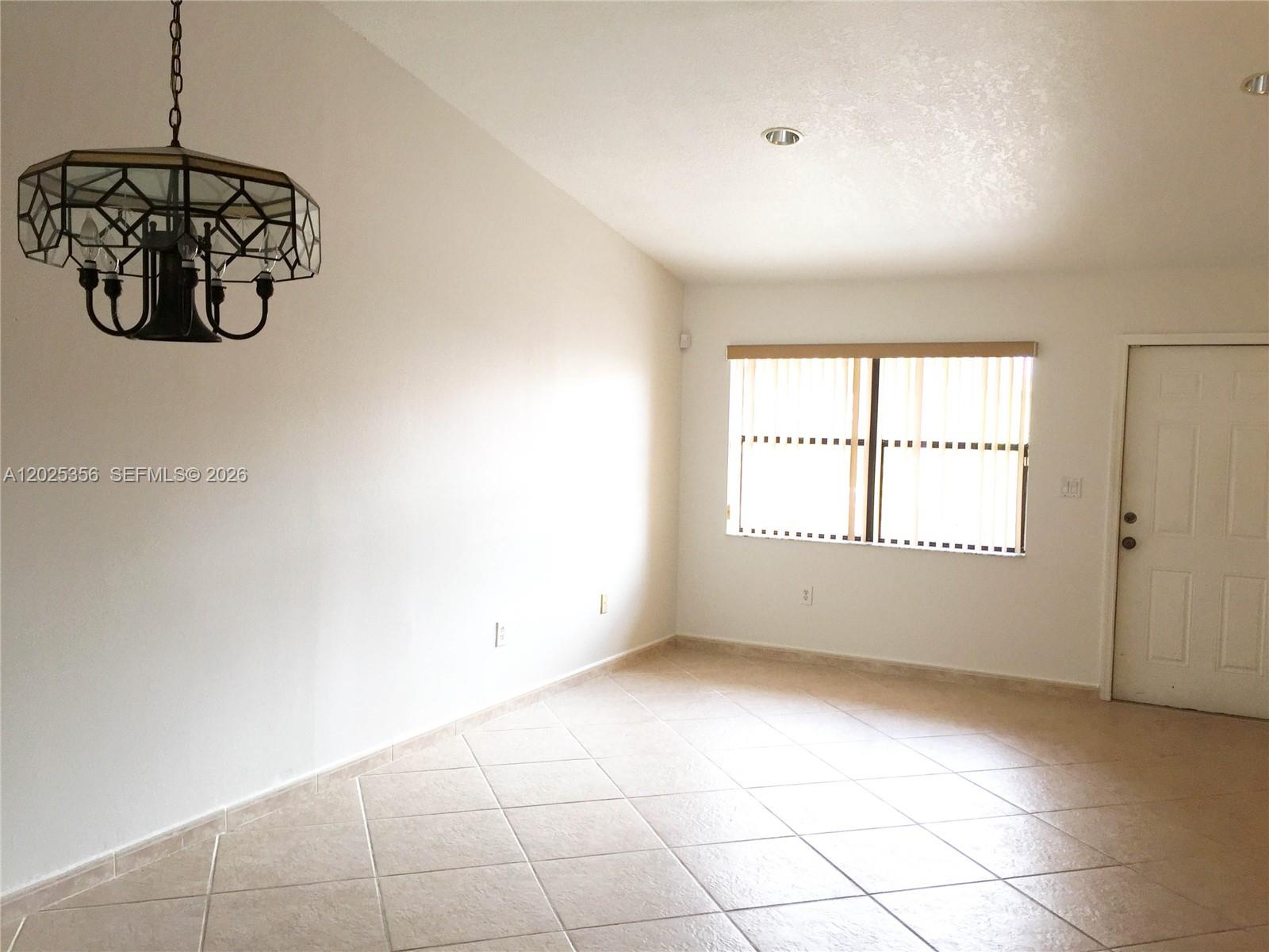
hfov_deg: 61.7
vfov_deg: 48.2
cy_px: 476
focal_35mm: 29
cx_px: 634
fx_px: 1063
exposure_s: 1/40
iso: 32
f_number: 2.2
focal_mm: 4.15
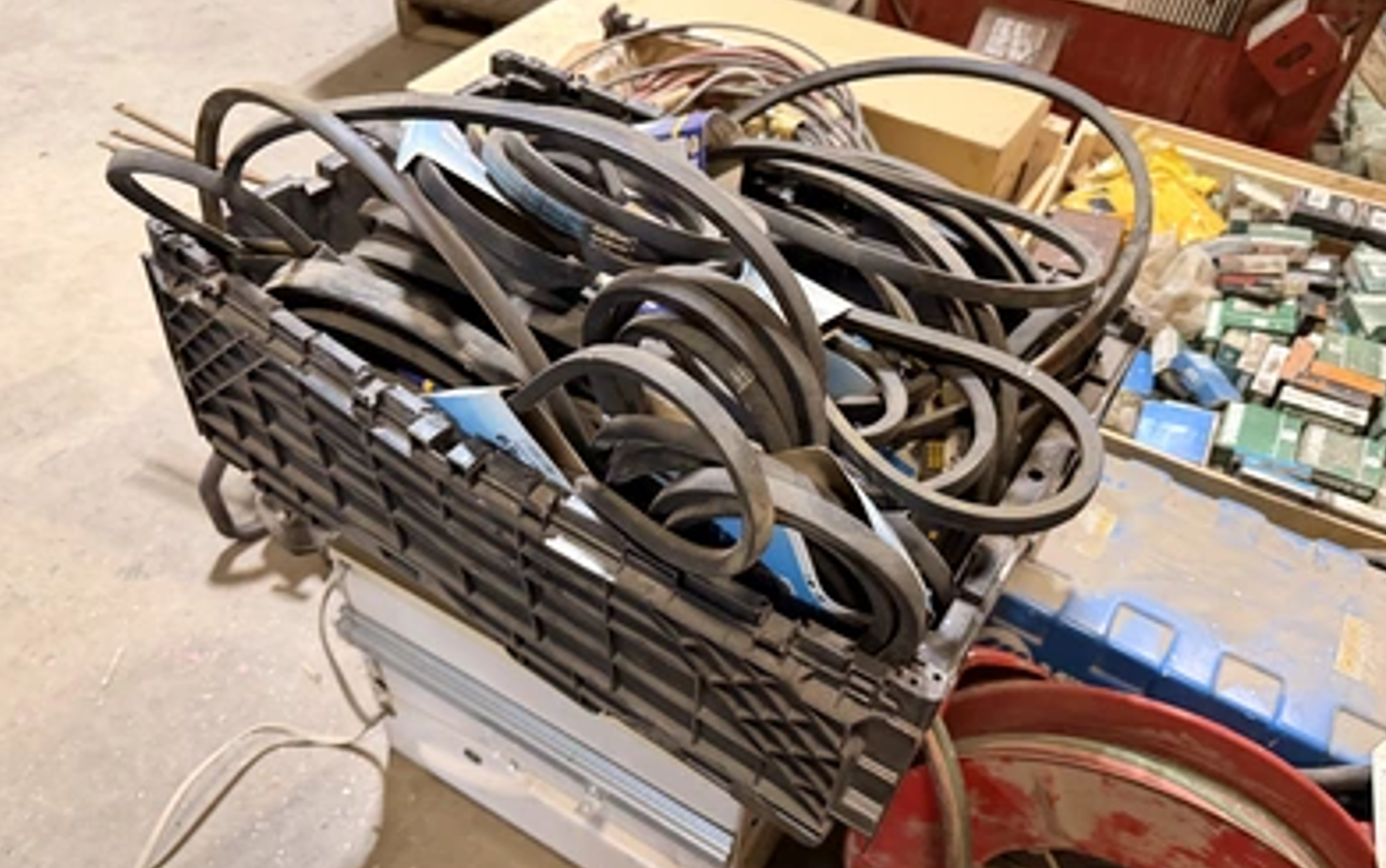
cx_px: 695
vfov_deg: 47.7
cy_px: 432
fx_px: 983
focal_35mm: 26
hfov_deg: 70.4
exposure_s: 1/60
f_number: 1.78
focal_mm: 6.76
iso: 500
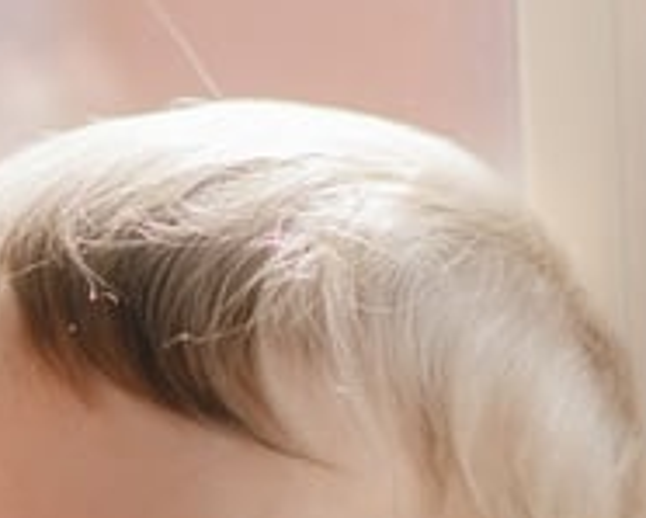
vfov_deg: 4.6
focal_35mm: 333
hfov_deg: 5.7
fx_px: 6370
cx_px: -441
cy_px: 735
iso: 100
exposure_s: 1/500
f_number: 1.8
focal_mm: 55
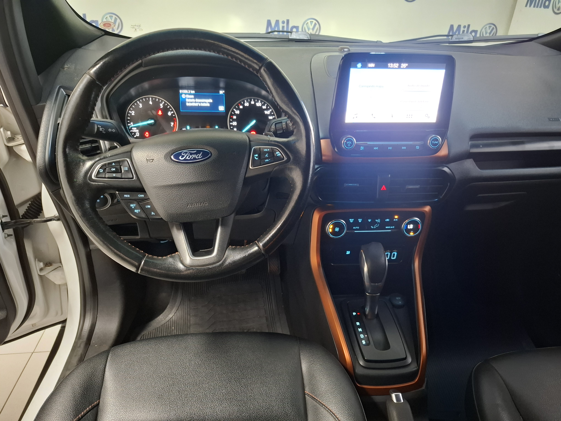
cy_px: 210
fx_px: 373
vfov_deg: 58.9
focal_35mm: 23
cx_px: 280
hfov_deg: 73.9
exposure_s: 1/24
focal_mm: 5.54
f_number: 1.8
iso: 640
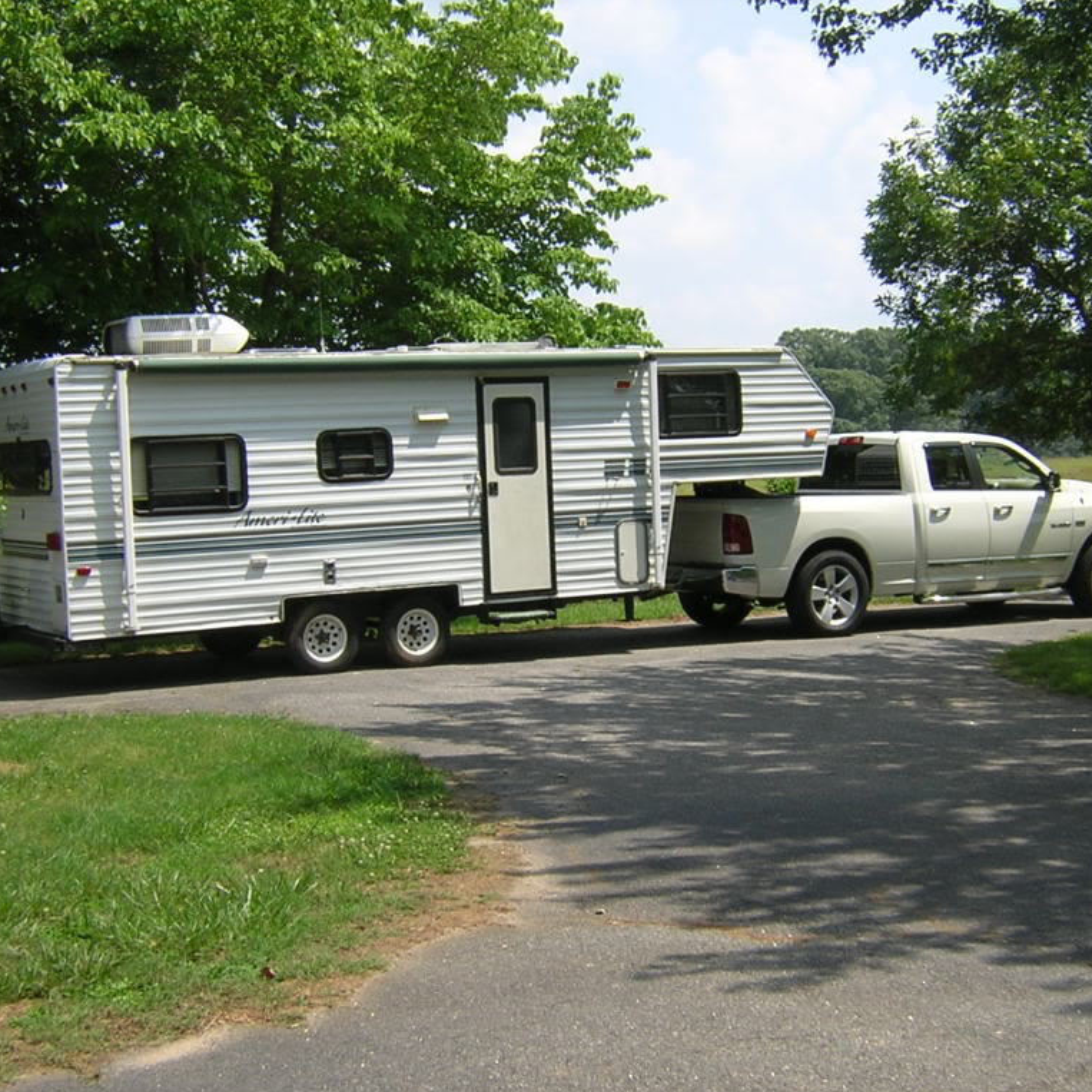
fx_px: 1820
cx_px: 591
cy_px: 548
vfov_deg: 33.4
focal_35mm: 51
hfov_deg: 33.4
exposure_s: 1/225
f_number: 5.6
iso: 100
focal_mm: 5.6
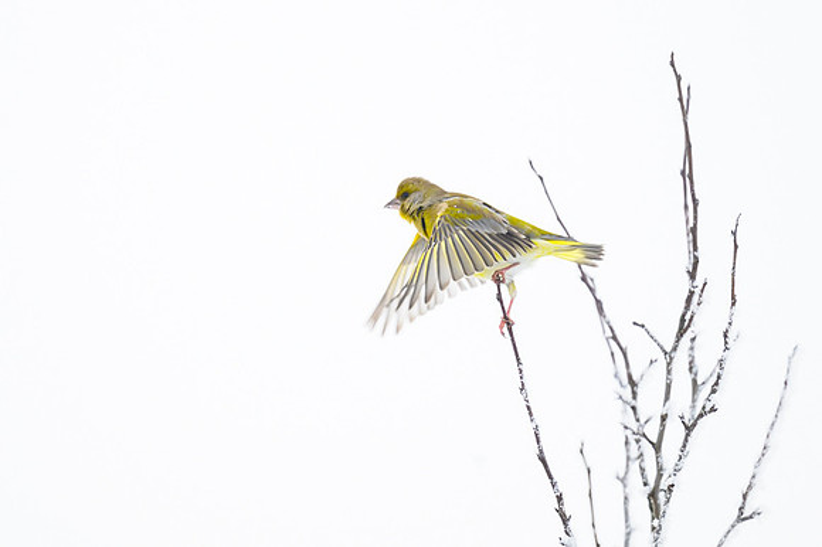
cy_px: 207
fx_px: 15865
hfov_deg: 3.0
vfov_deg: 2.0
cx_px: 337
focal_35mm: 695
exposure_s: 1/2000
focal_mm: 560
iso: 800
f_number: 4
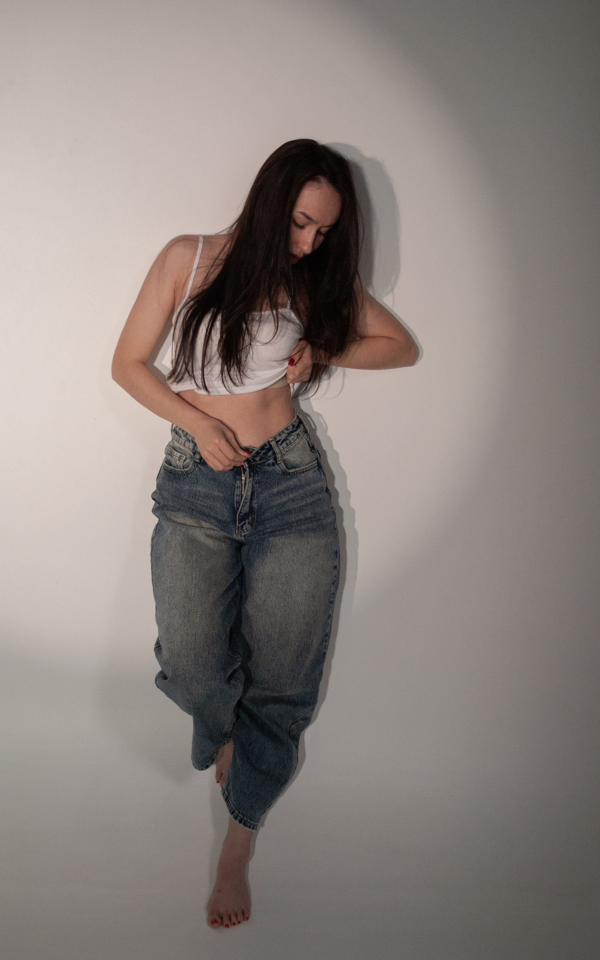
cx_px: 290
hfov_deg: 25.8
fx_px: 1308
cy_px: 476
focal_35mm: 50
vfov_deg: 40.3
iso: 400
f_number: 4.8
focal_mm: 32
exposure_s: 1/250
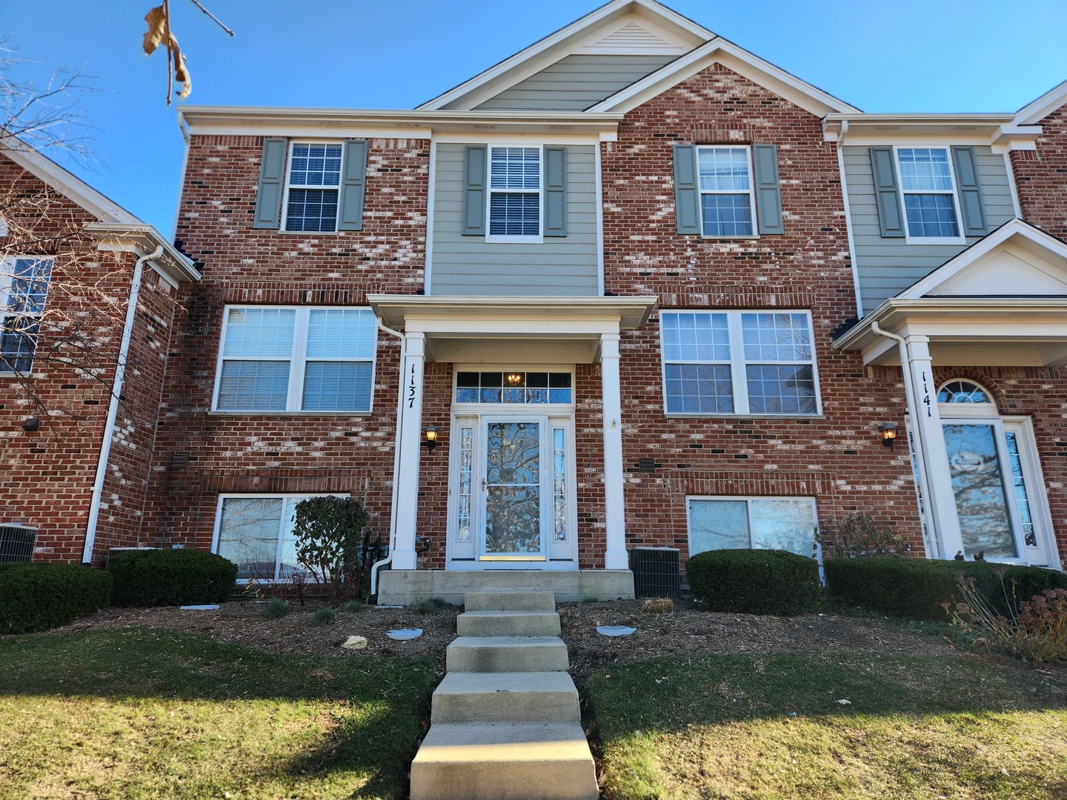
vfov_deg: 58.9
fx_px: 709
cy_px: 400
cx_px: 534
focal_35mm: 23
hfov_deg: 73.9
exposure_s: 1/403
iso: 20
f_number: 1.8
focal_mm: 5.4
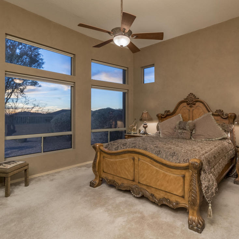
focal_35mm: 20
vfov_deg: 74.8
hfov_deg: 74.0
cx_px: 143
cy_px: 116
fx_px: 156
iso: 640
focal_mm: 10
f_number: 8
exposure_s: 1/10
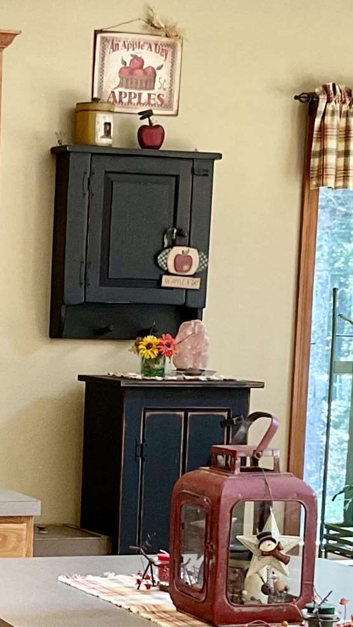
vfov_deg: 21.4
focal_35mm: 98
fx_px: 1630
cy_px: 536
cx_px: -40
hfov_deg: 12.1
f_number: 1.8
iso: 125
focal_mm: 3
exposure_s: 1/60
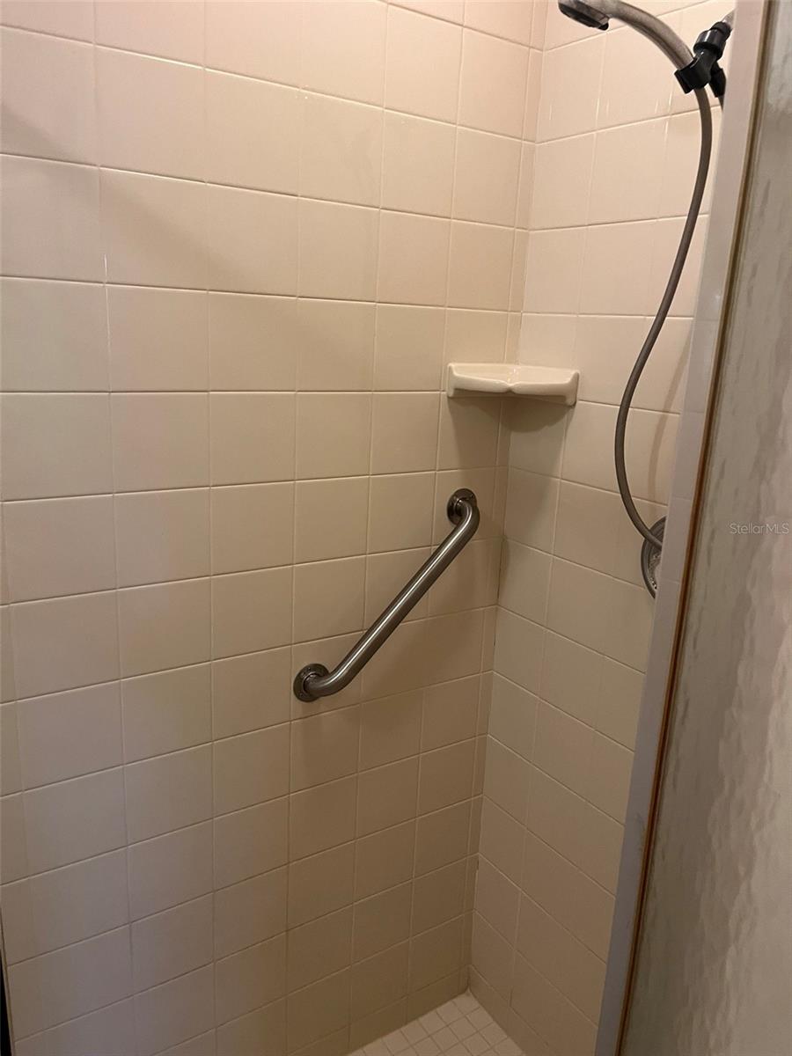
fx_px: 793
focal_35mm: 26
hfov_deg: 53.1
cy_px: 528
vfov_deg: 67.3
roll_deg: -3.4
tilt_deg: -15.1
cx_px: 396
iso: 200
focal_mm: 5.1
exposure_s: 1/60
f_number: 1.6
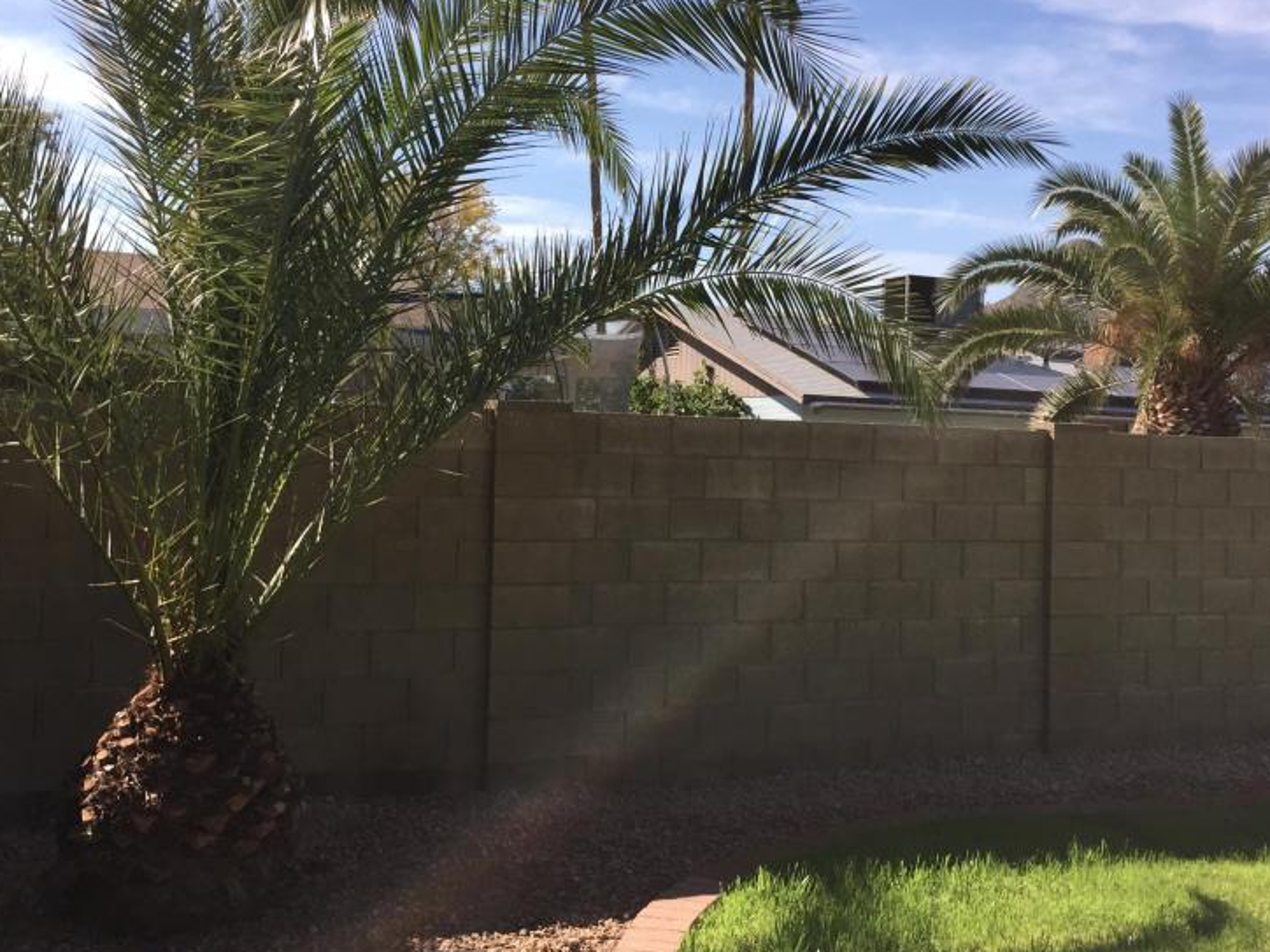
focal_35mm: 41
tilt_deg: +3.1
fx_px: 1504
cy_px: 384
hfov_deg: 45.8
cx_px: 607
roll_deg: -2.9
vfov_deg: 35.0
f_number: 2.2
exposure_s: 1/1799
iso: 40
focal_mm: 4.15
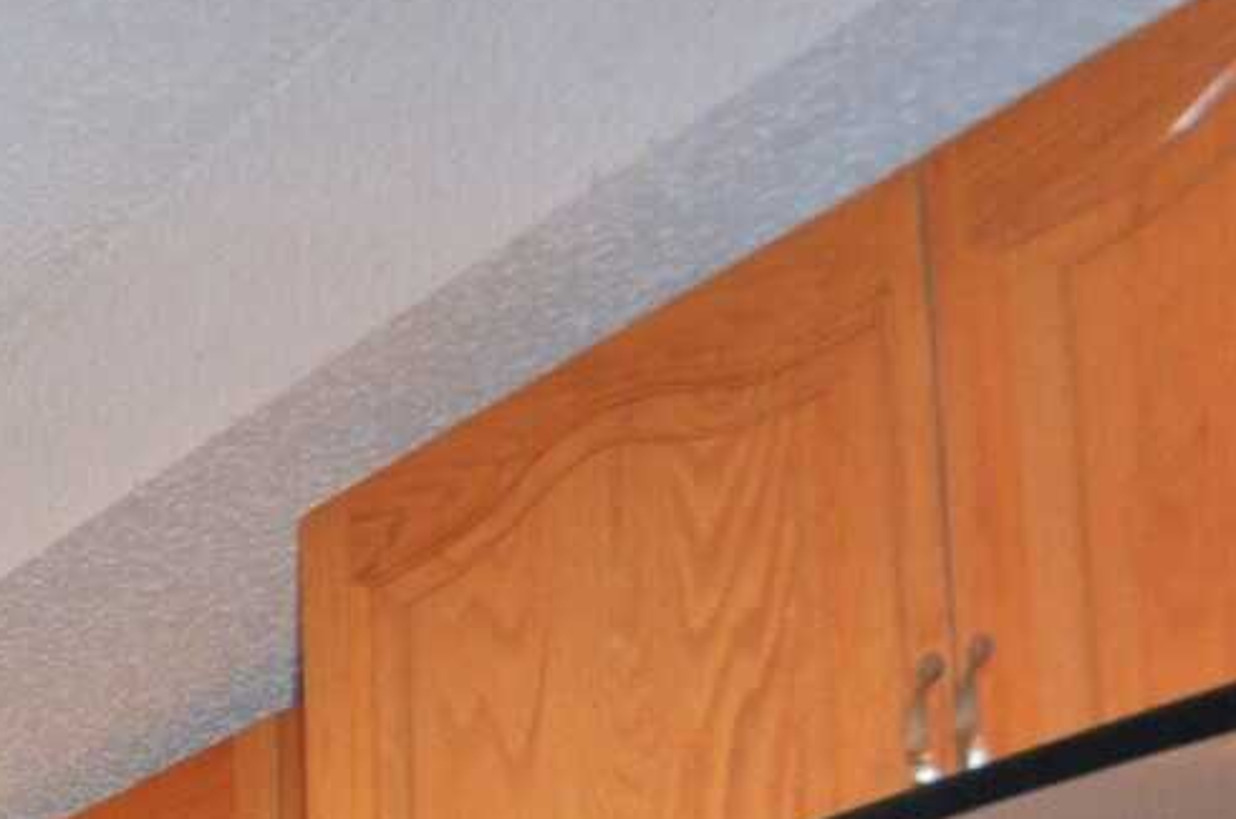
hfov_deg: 22.3
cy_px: 1615
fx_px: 1680
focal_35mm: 49
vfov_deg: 18.5
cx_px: -1001
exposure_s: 1/60
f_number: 4.5
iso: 800
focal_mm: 8
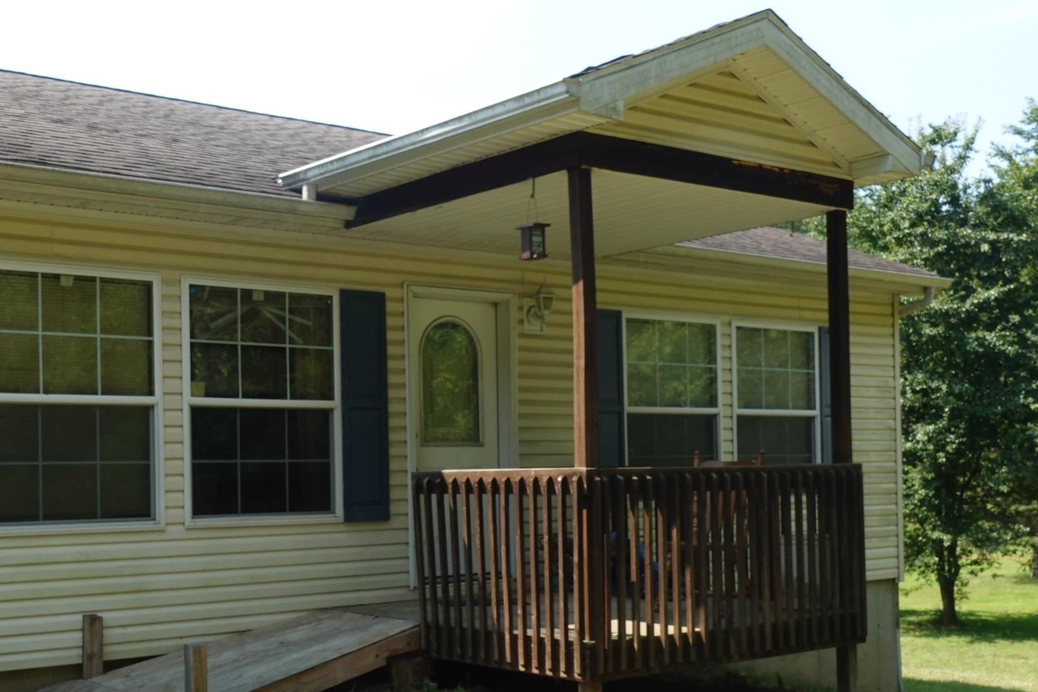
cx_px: 349
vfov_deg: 29.7
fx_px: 1297
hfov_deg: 43.0
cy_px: 459
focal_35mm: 45
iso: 125
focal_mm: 9.4
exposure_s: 1/200
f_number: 5.6
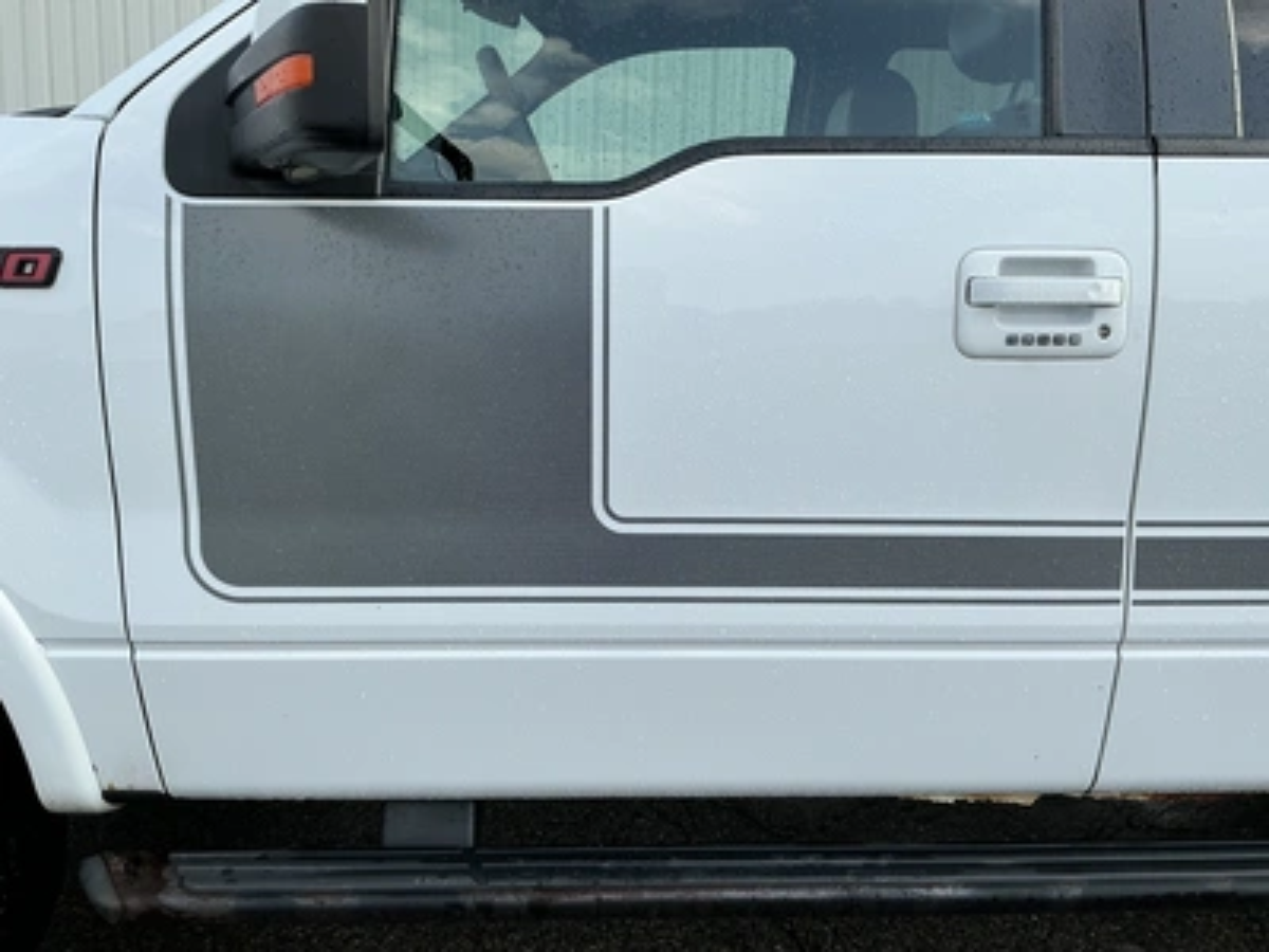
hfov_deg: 63.4
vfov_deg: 49.7
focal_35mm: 28
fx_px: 1026
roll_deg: -1.0
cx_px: 634
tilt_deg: -10.5
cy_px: 476
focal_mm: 3
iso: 25
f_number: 1.8
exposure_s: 1/556
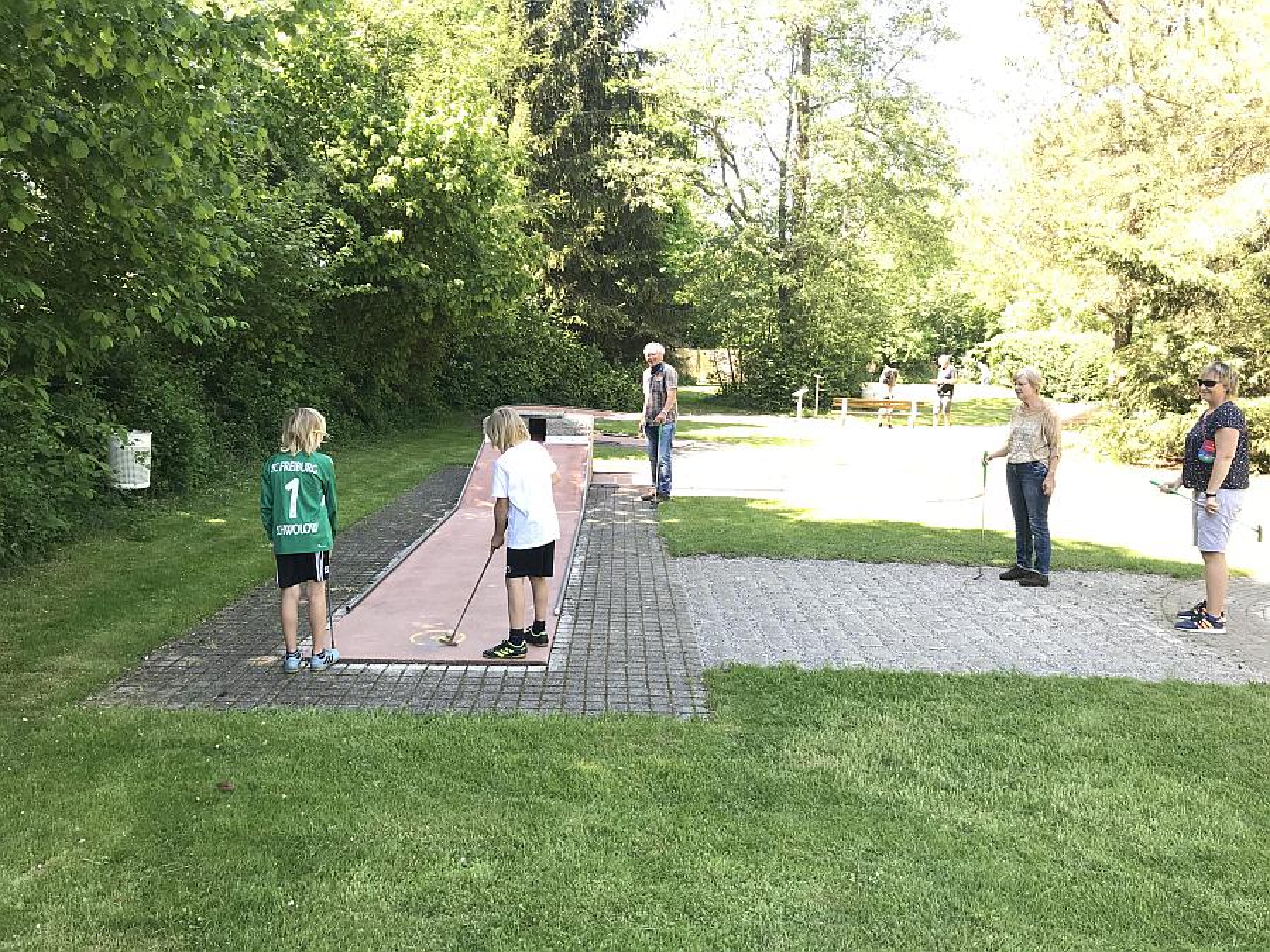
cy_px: 476
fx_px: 1027
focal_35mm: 28
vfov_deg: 49.7
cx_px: 635
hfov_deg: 63.4
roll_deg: -1.7
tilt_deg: -6.4
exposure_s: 1/125
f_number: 1.8
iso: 20
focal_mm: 3.99
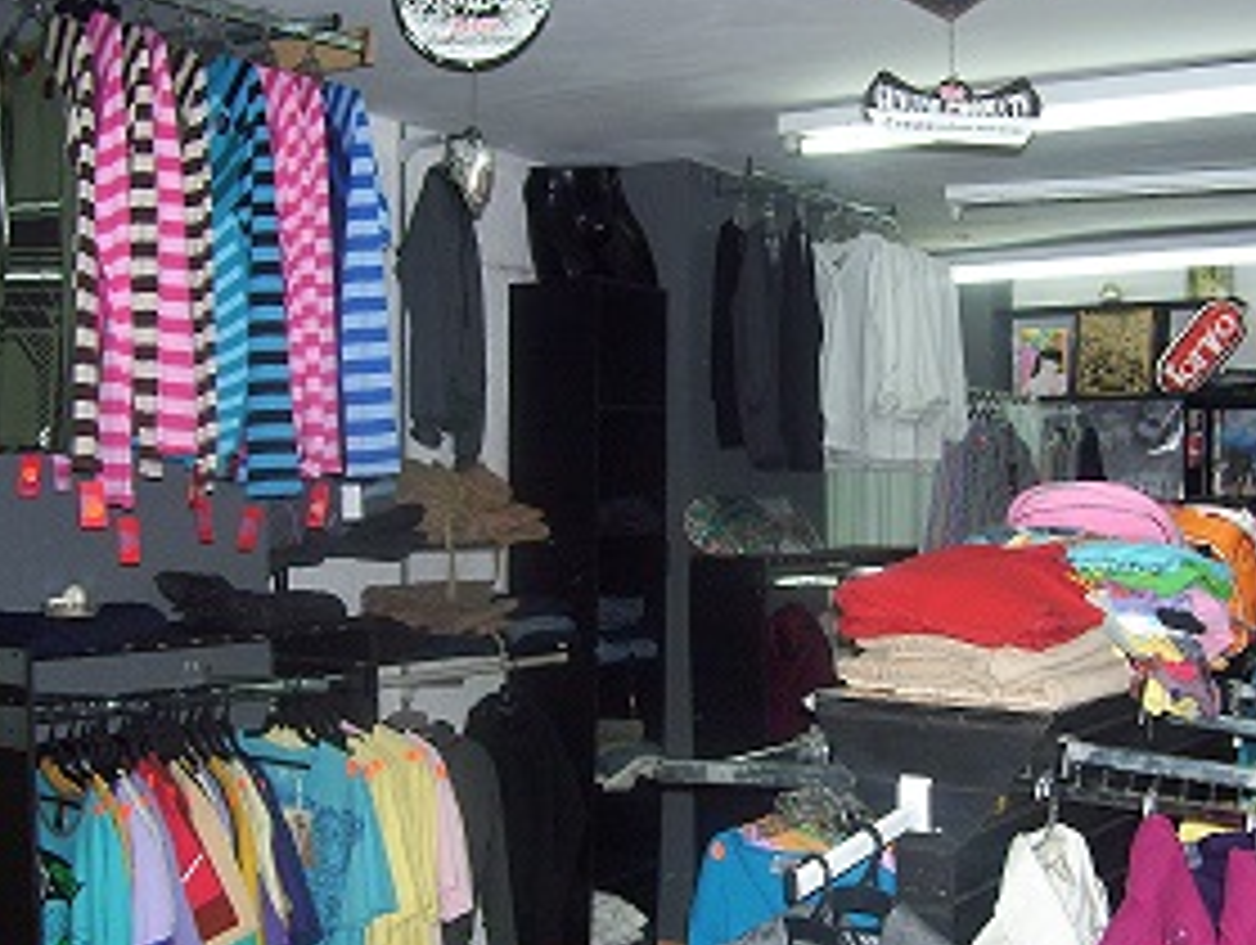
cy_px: 536
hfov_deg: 41.2
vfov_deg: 31.5
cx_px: 635
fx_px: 1671
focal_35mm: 46
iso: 200
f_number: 2.7
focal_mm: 6
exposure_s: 1/60
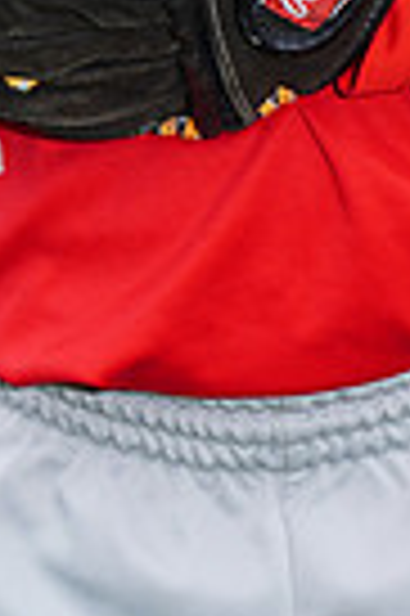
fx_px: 14522
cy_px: -355
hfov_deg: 1.6
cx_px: 358
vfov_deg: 2.4
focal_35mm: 848
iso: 200
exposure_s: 1/200
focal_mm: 200
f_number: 9
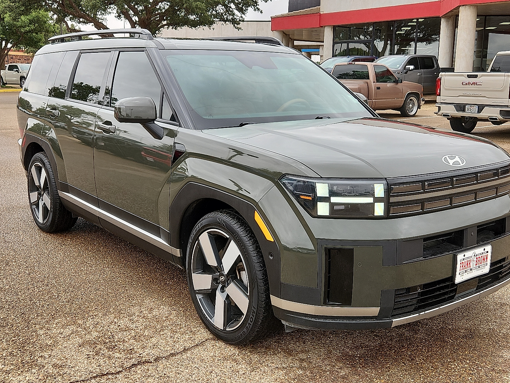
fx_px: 368
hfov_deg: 69.4
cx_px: 264
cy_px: 190
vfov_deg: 54.9
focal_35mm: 25
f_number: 1.8
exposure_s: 1/667
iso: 50
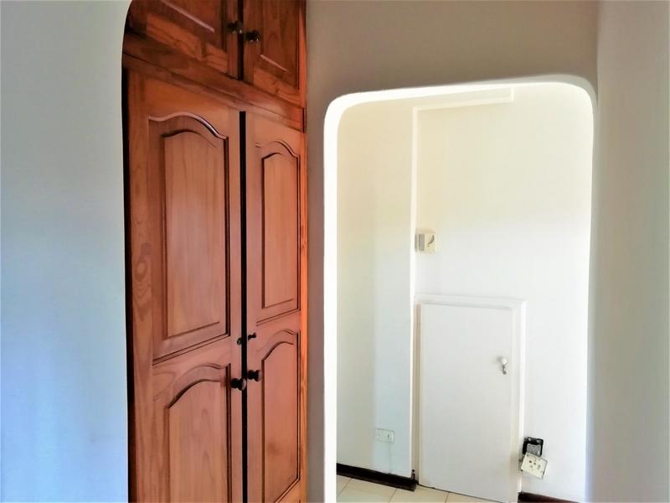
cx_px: 335
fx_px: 503
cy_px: 252
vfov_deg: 53.1
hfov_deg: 67.3
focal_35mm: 26
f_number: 2.2
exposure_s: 1/33.3
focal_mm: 3.46
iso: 200
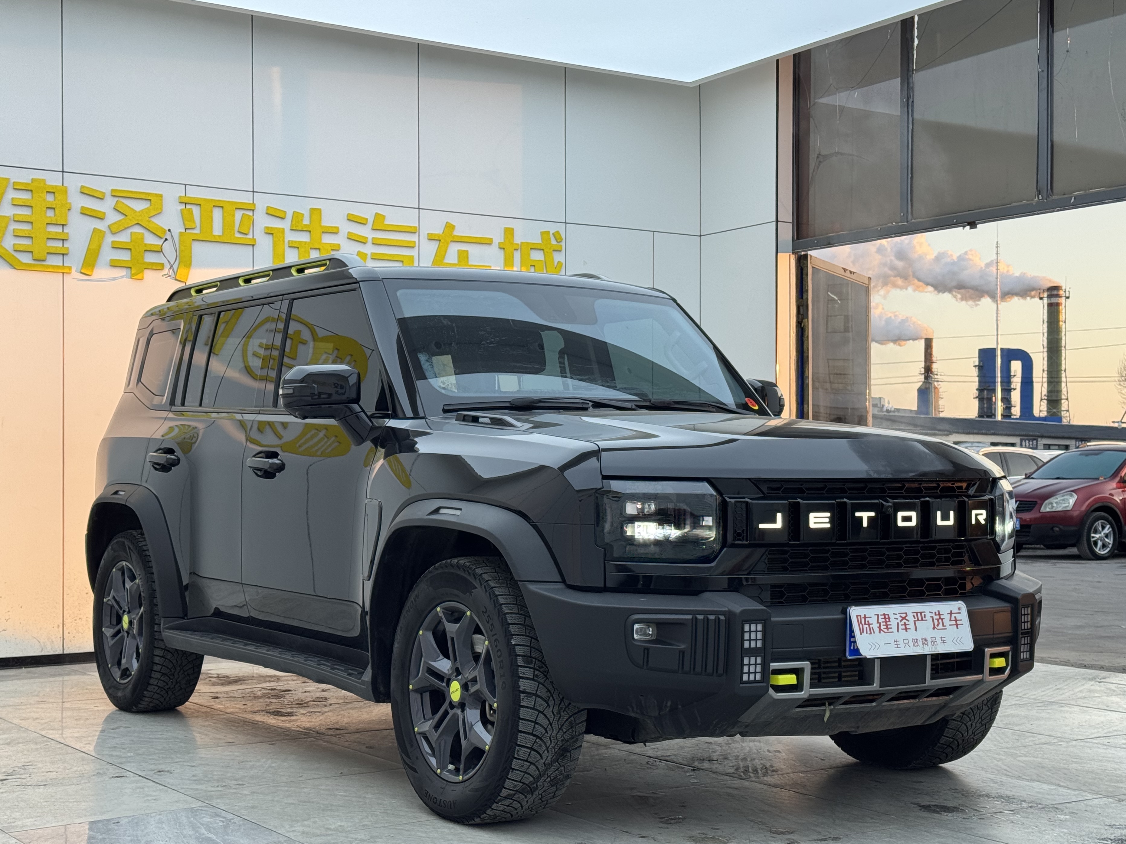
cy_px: 448
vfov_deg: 28.0
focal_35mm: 52
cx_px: 561
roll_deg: -0.4
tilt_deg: +0.4
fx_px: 1691
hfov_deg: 36.8
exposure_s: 1/439
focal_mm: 6.76
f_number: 1.78
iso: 64
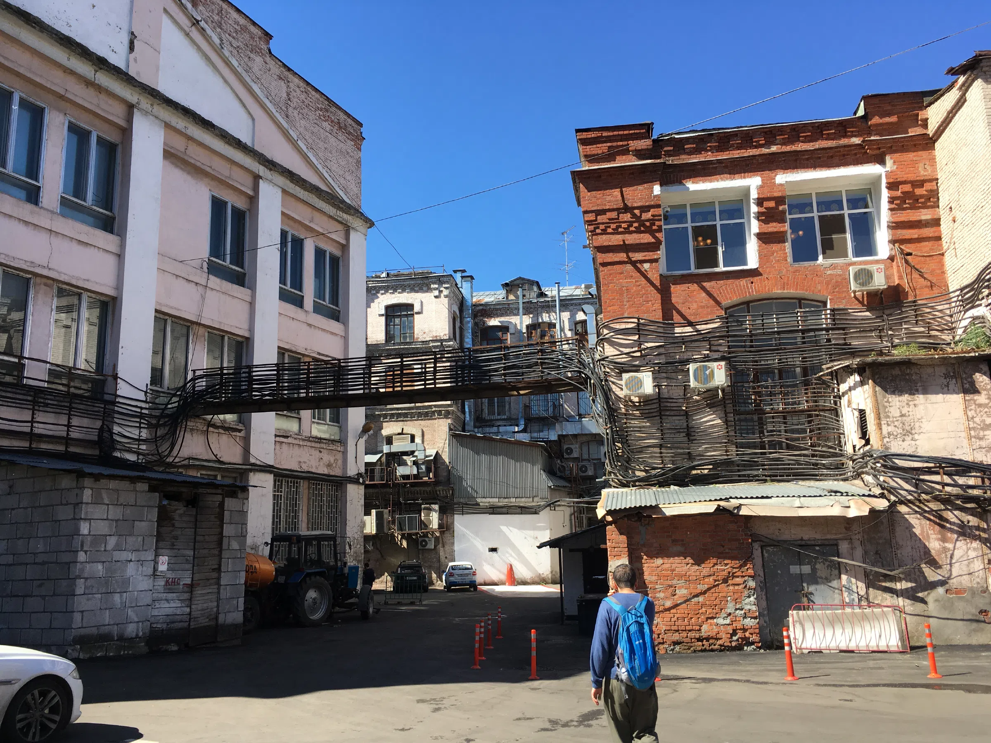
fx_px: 830
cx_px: 496
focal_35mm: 29
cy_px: 372
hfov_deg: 61.7
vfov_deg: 48.2
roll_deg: +2.1
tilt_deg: +12.9
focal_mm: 4.15
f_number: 2.2
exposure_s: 1/693
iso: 25
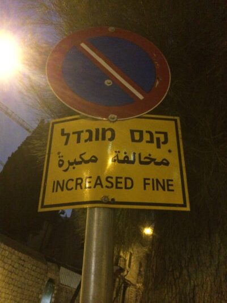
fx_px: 262
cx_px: 114
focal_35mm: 30
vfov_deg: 60.0
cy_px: 152
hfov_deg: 46.8
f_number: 2.2
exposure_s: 1/17
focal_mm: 4.12
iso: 1000
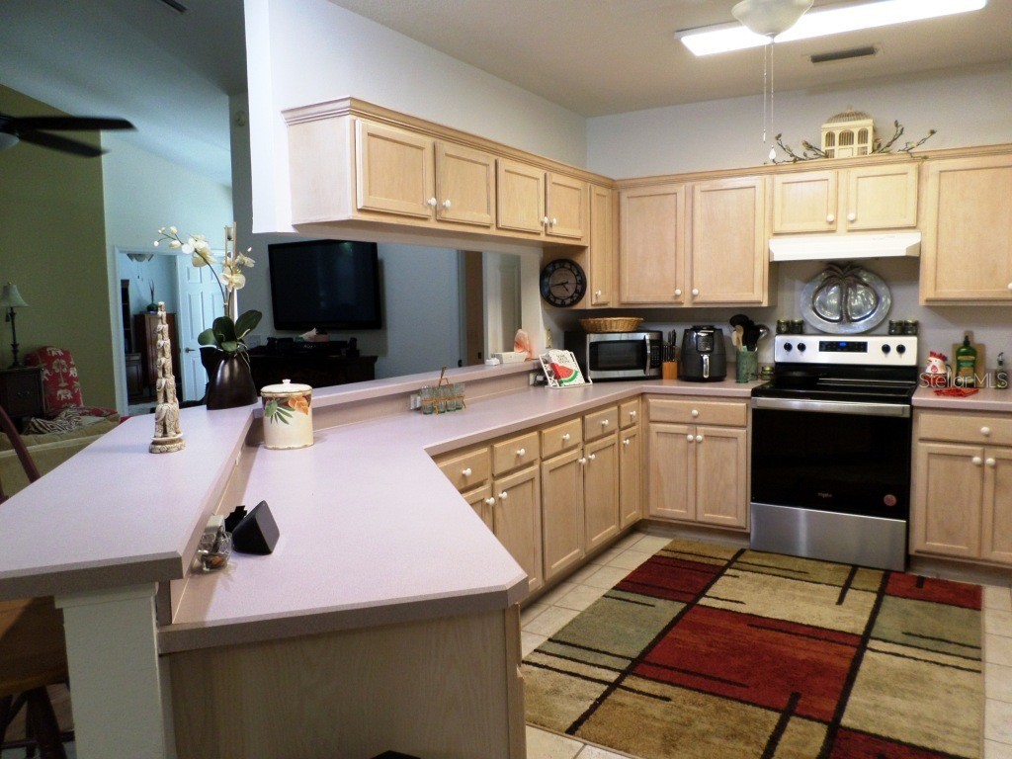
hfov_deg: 69.4
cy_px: 380
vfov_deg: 54.9
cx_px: 506
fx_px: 731
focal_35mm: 25
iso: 120
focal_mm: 4.5
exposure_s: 1/30
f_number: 2.5
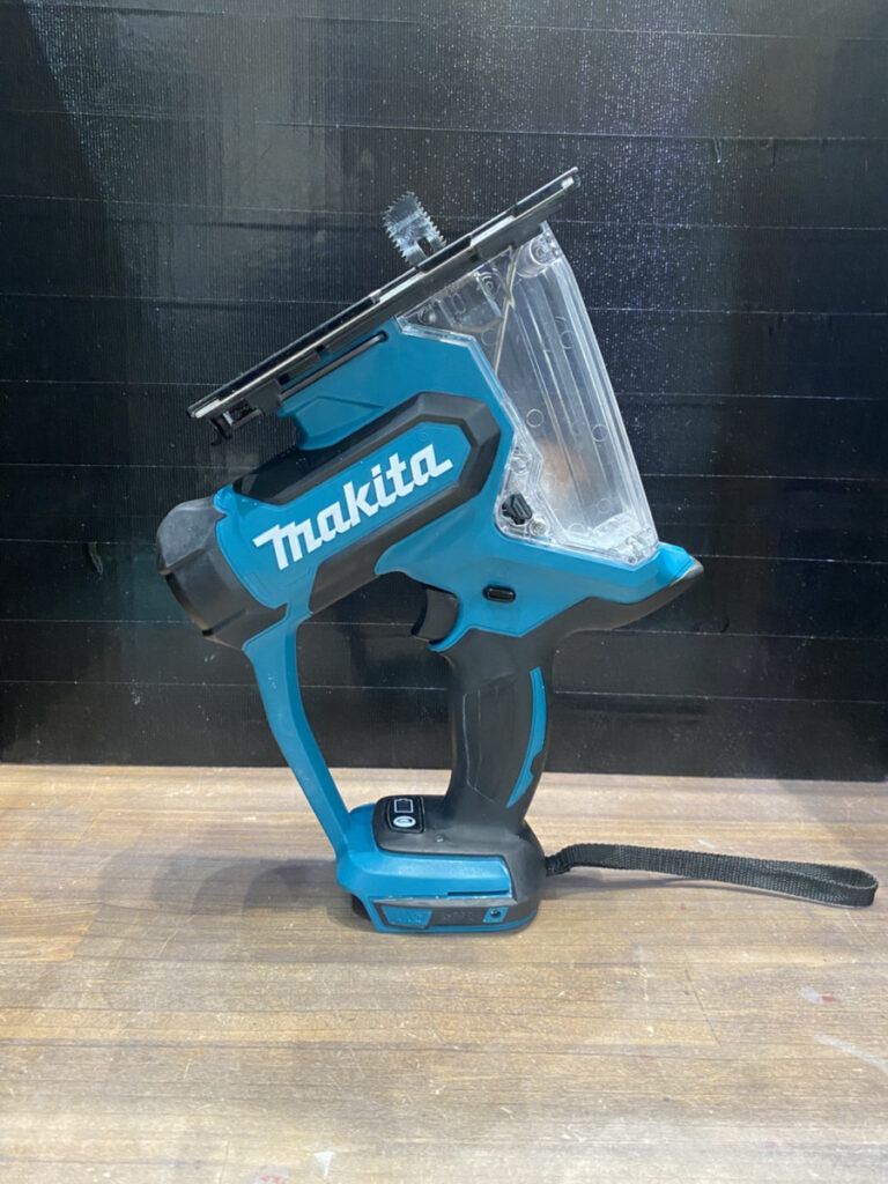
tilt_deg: -12.2
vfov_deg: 67.3
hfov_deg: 53.1
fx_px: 889
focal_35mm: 26
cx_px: 444
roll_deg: -2.5
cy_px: 592
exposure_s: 1/60
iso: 500
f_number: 1.8
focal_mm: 4.25
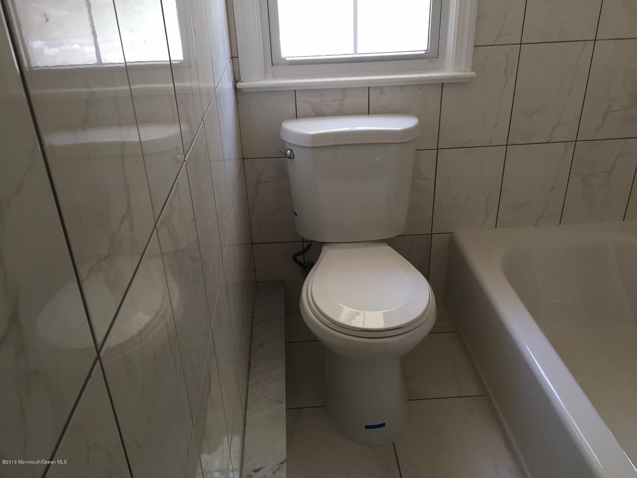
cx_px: 318
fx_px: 534
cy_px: 239
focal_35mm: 29
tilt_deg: -27.9
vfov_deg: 48.2
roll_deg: +3.6
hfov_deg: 61.7
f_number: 2.2
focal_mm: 4.15
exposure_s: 1/30
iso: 80
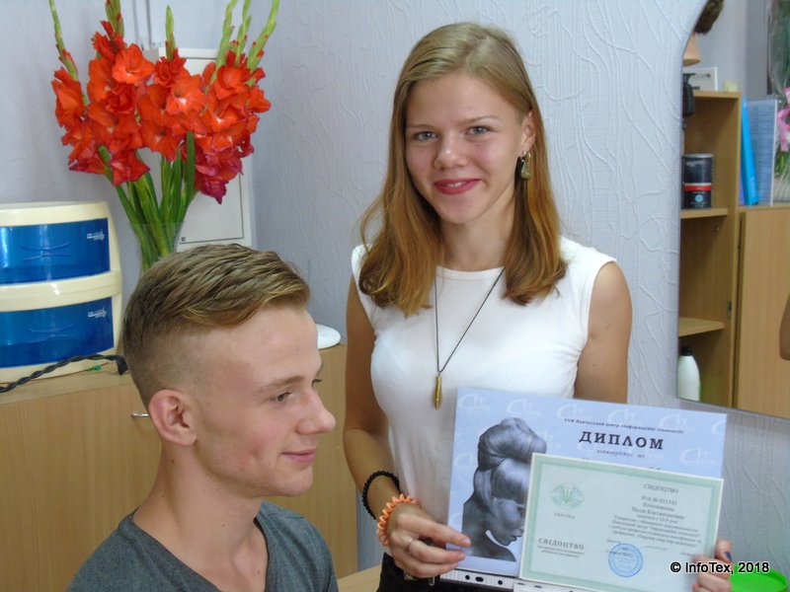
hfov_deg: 41.2
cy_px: 296
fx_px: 1050
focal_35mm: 46
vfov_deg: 31.5
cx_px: 395
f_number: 4.1
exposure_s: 1/15
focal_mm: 8.2
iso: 400
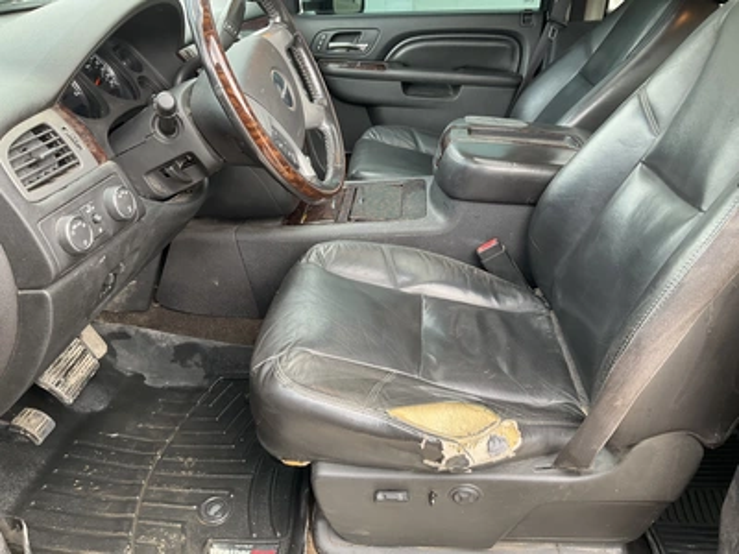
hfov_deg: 61.7
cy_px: 277
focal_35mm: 29
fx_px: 619
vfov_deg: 48.2
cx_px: 370
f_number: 1.8
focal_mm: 3
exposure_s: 1/122
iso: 50
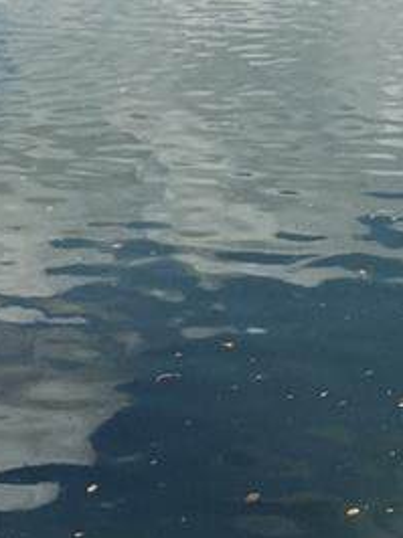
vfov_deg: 14.6
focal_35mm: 131
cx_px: 154
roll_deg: +0.4
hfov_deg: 11.3
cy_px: -85
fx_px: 2037
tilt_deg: -3.9
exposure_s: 1/3049
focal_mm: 4.15
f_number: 2.2
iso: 32
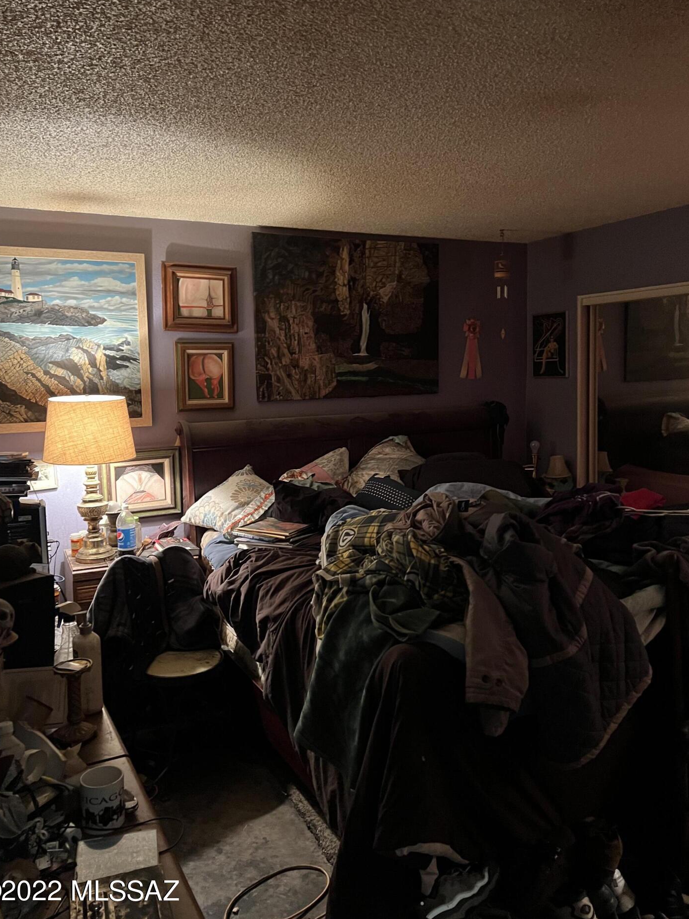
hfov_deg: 49.7
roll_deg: +1.0
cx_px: 349
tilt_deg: -6.3
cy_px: 441
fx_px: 743
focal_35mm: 28
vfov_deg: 63.4
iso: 500
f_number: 1.5
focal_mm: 5.7
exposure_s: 1/30
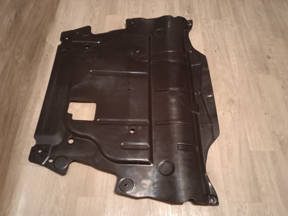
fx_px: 233
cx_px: 144
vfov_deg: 49.7
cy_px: 108
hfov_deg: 63.4
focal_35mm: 28
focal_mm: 3.43
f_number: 2.2
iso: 1121
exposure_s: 1/14.3
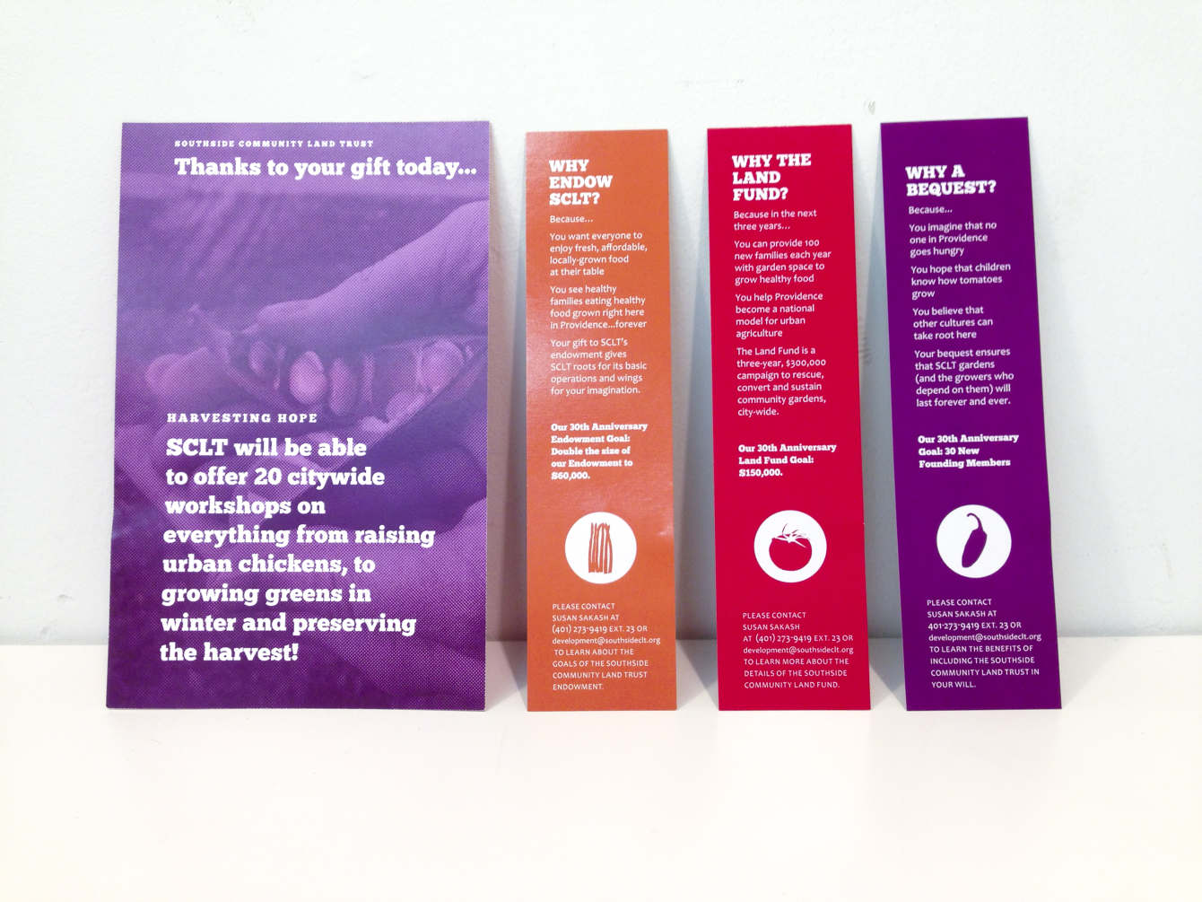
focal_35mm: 33
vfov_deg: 42.9
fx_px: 1146
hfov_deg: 55.4
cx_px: 601
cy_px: 451
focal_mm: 4.12
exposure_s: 1/20
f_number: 2.4
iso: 80
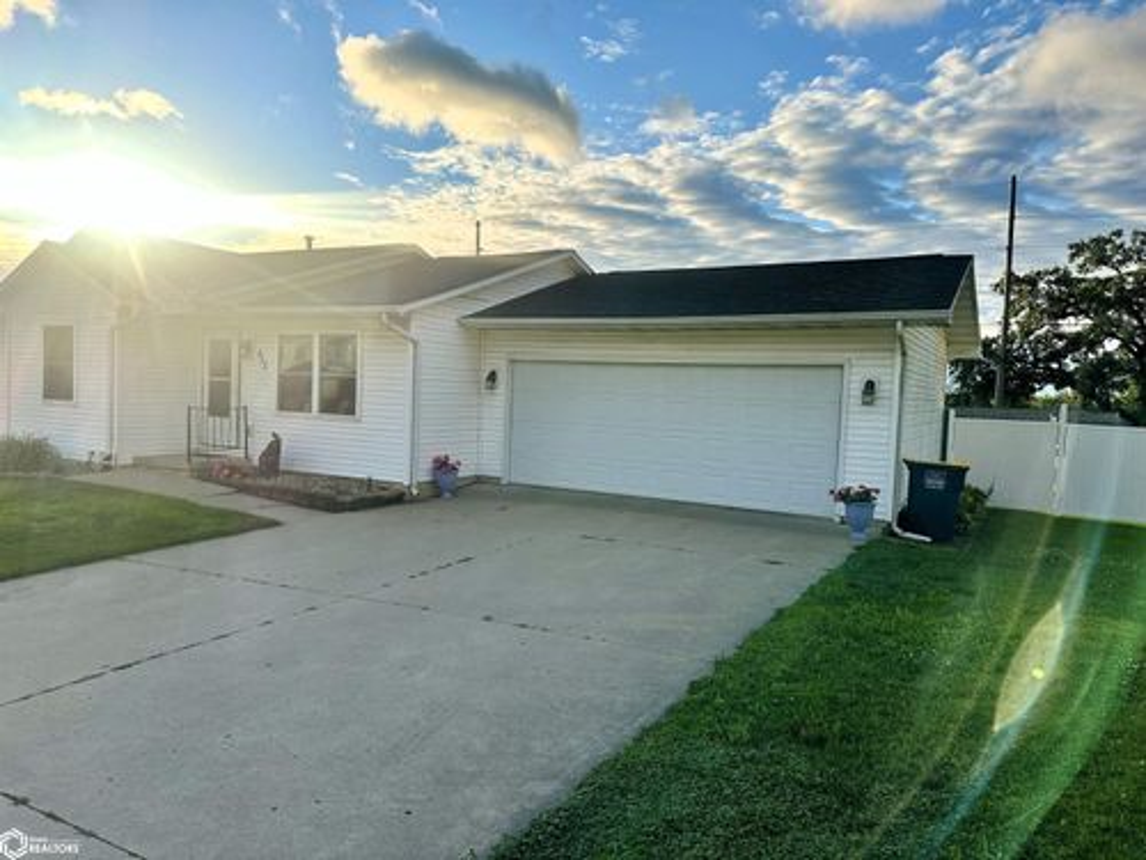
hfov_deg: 71.6
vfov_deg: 56.8
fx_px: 795
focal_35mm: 24
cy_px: 430
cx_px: 573
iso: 80
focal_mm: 6.86
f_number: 1.78
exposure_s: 1/3861
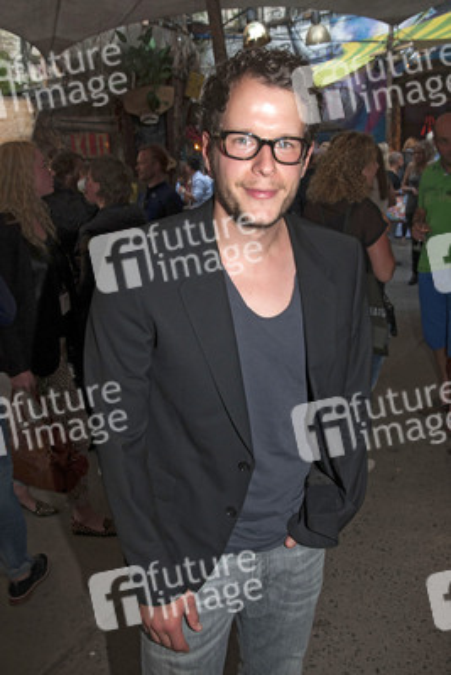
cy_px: 338
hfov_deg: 40.0
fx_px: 620
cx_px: 226
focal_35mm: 33
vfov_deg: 57.2
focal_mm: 22
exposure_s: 1/100
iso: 400
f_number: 6.3
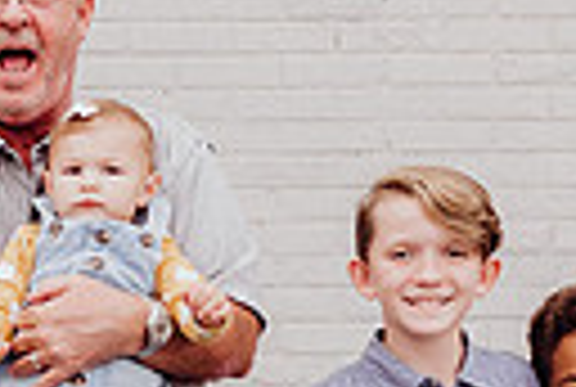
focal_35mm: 153
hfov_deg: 13.2
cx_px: -37
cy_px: 324
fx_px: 2454
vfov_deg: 9.0
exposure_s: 1/200
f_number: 2.5
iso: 200
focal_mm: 24
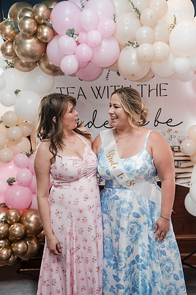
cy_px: 148
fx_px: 351
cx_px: 98
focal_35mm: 43
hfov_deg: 31.2
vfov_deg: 45.4
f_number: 4
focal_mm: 43
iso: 2500
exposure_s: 1/250
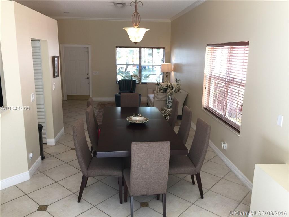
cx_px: 144
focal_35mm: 29
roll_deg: -1.3
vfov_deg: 48.2
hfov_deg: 61.7
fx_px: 242
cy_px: 108
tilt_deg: -13.0
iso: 32
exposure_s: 1/30
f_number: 2.2
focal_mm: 4.15
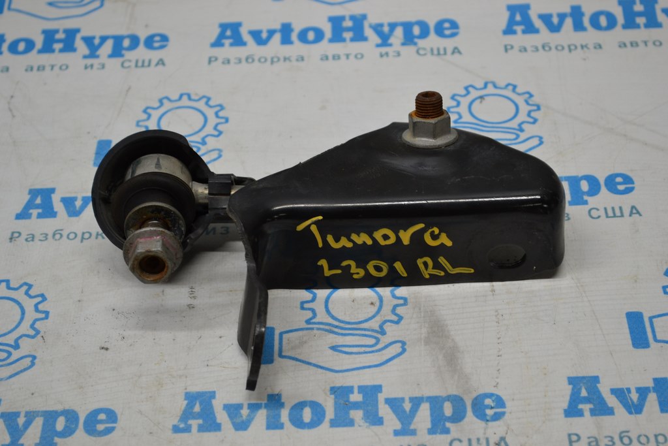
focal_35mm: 75
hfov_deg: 27.0
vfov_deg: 18.2
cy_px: 223
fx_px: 1392
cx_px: 334
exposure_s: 1/80
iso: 400
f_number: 5.6
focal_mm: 50
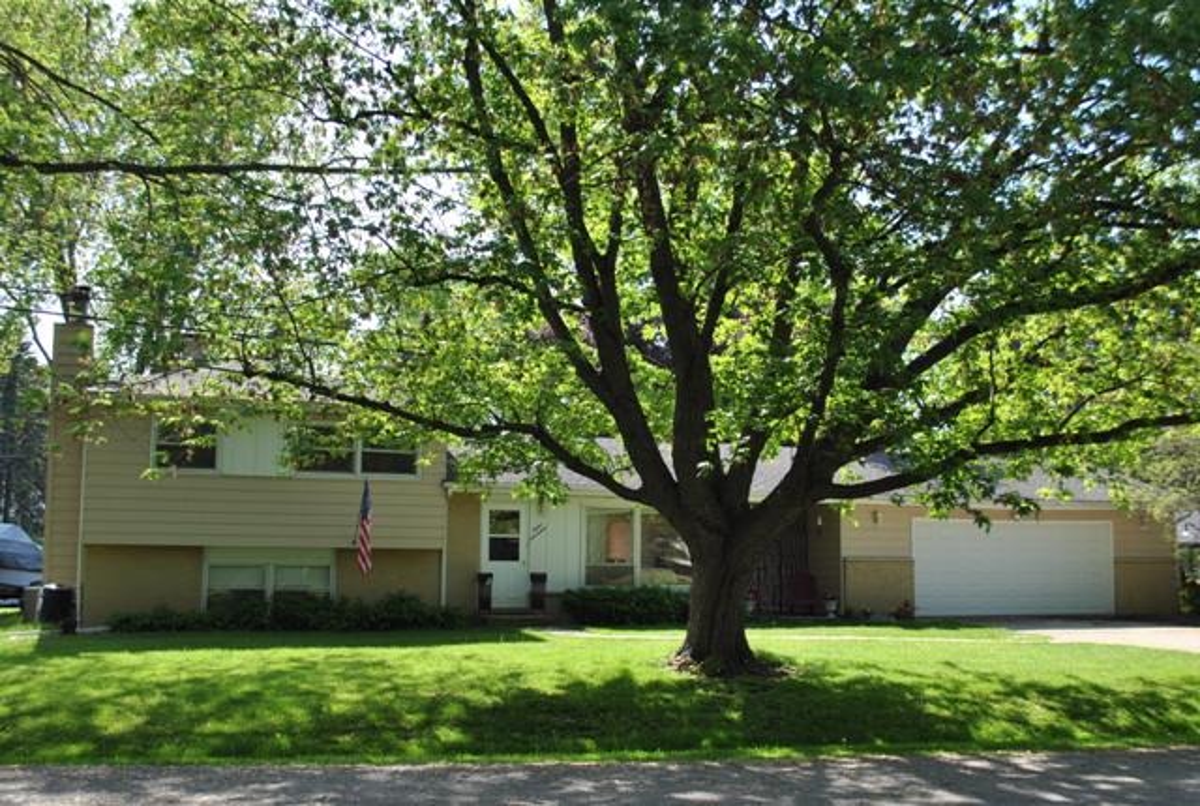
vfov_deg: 34.4
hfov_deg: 49.4
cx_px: 600
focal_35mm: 39
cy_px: 403
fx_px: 1303
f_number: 6.3
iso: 100
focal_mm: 26
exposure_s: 1/160
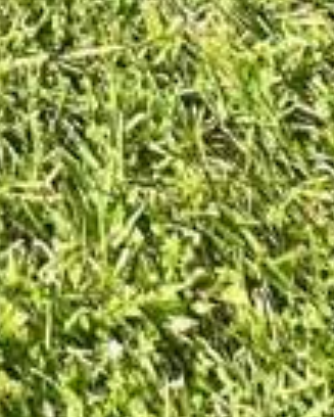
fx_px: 1321
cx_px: -579
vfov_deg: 9.4
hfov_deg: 11.0
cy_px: -1070
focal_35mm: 107
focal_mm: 2.22
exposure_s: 1/548
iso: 50
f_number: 2.2
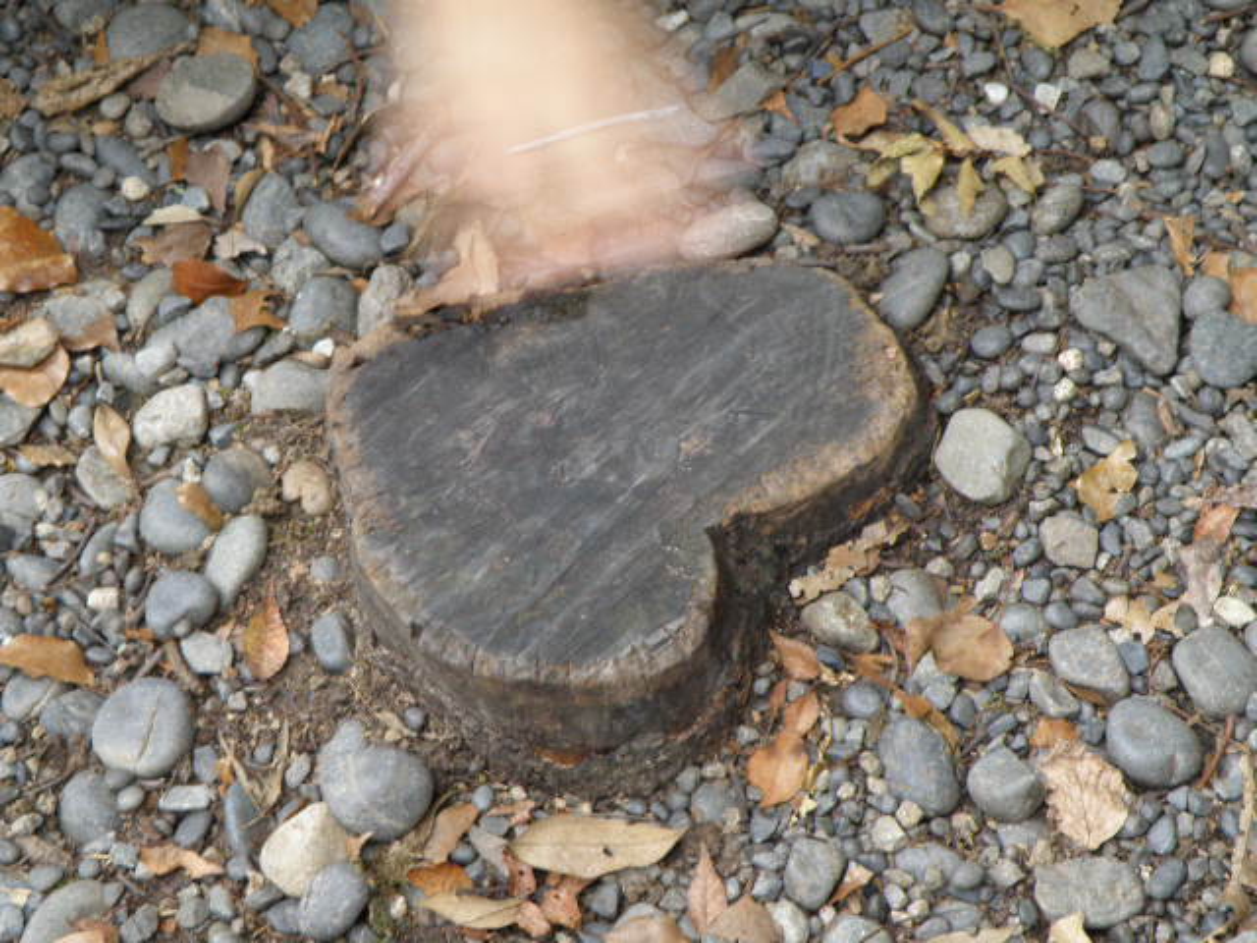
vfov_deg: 14.1
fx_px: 3813
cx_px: 628
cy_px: 472
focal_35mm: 105
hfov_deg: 18.7
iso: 125
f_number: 4.1
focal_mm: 18.61
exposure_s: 1/10
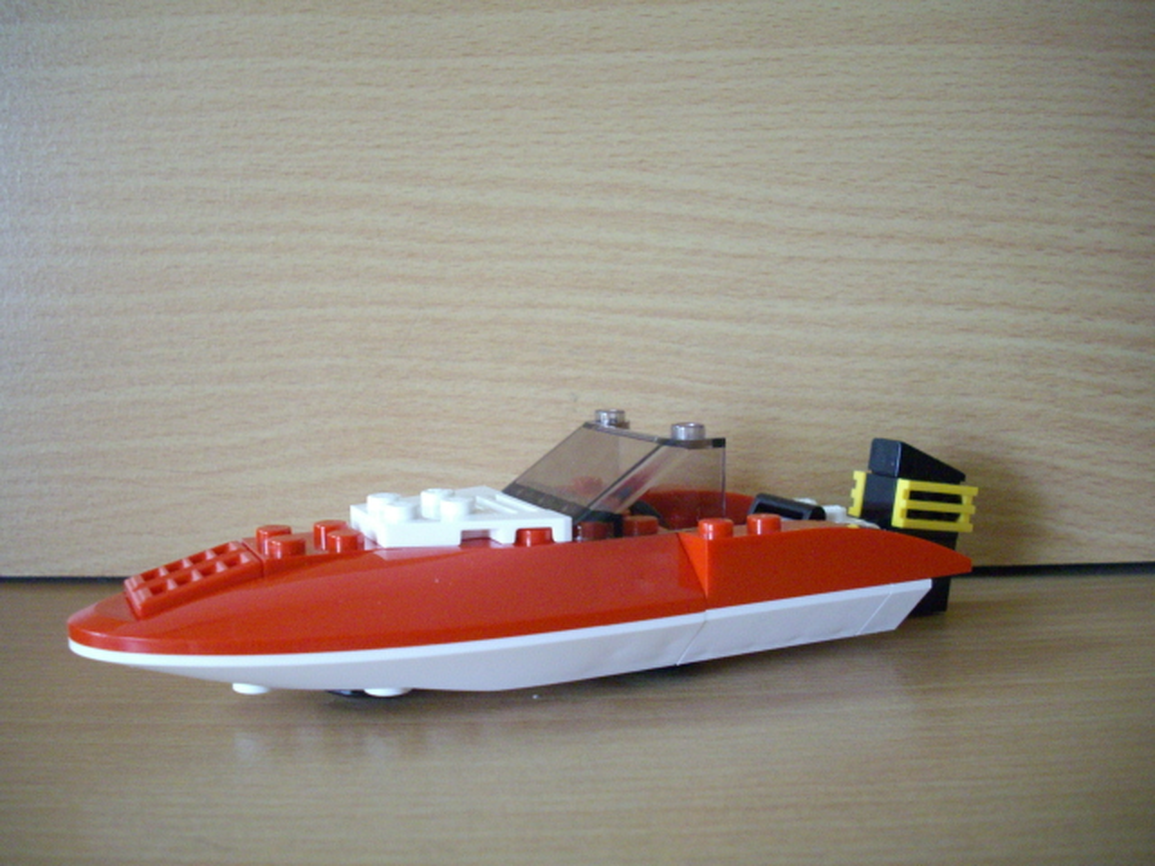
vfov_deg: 38.7
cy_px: 433
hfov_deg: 50.1
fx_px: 1235
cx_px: 578
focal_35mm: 37
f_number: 2.8
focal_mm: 6.2
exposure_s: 1/13
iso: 400
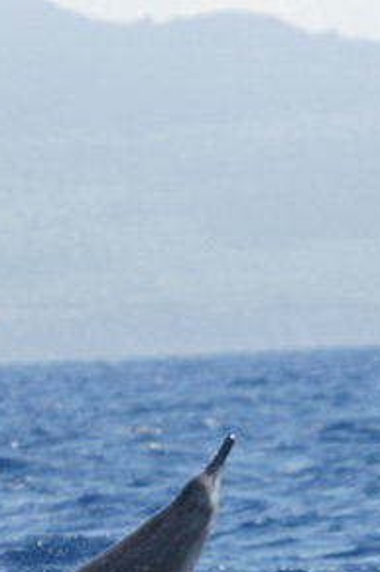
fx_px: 15312
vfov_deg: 2.1
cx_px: 83
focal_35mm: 966
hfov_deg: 1.4
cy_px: 579
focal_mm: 280
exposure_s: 1/2000
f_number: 6.3
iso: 800
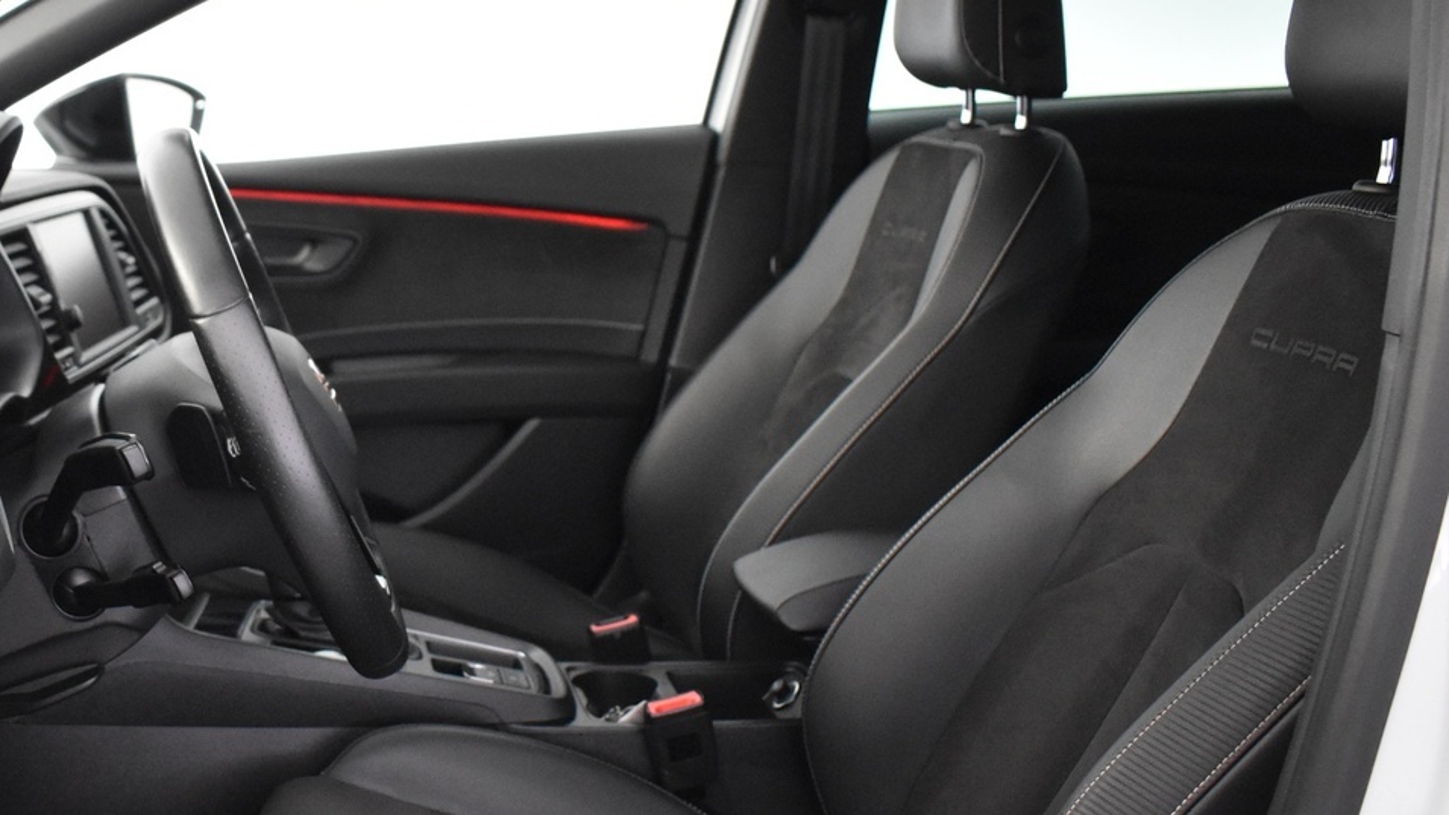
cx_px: 297
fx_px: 1844
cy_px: 527
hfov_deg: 41.1
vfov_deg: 24.8
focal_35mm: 48
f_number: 3.5
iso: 3200
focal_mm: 18
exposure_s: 1/20
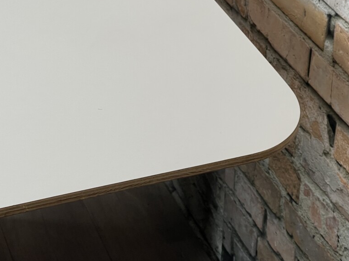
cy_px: 60
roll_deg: +2.3
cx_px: 115
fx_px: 1008
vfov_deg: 14.7
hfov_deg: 19.6
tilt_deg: -31.7
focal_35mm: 100
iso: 100
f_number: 2.2
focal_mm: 7.5
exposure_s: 1/100
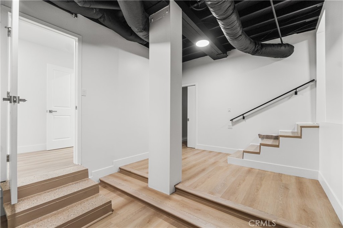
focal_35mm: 15
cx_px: 172
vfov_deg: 77.3
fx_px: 143
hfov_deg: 100.4
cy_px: 114
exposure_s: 1/6
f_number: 7.1
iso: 320
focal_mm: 10
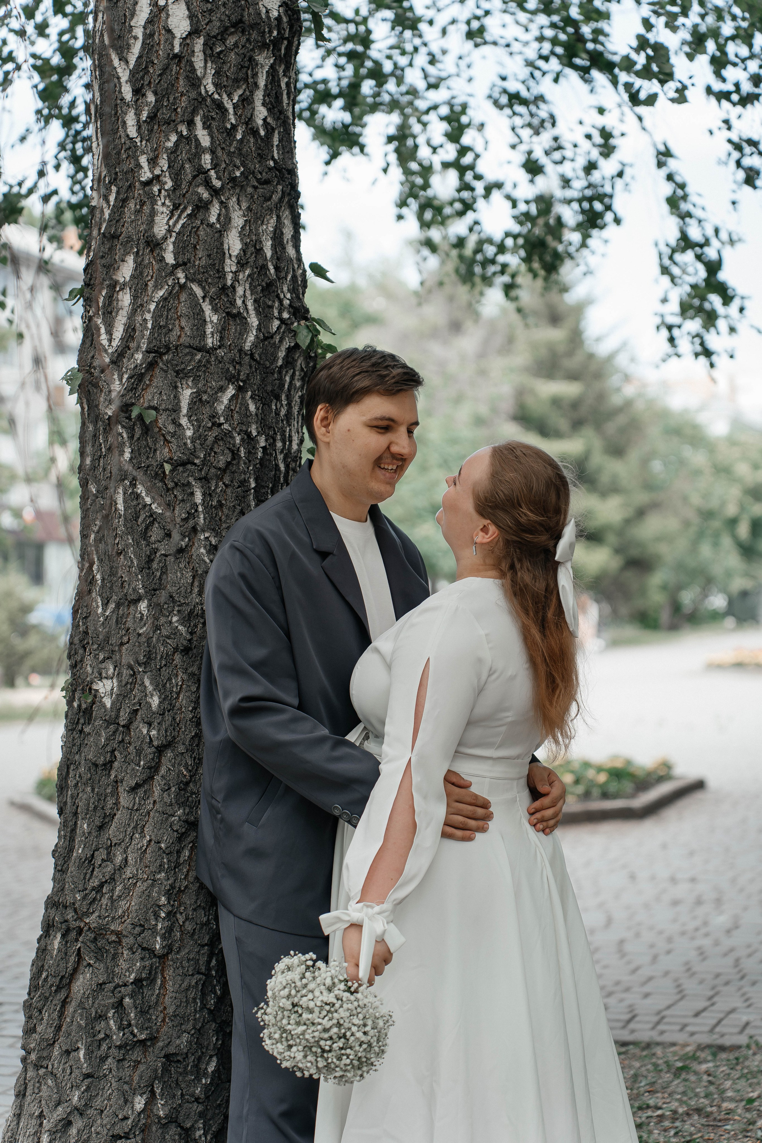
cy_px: 572
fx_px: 2381
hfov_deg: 18.2
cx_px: 381
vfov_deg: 27.0
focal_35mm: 75
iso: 50
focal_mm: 75
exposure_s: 1/160
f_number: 2.8
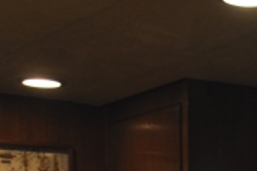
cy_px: 424
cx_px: 610
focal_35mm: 161
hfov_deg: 10.9
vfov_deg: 7.8
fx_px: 1147
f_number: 3.5
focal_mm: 18
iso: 400
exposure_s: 1/6
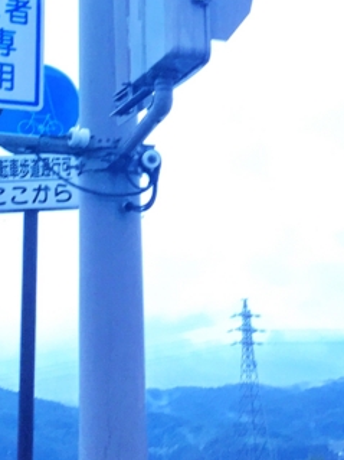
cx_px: 268
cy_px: 30
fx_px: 1233
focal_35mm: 93
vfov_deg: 20.6
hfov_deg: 15.8
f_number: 2.2
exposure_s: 1/30
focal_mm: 4.15
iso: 80
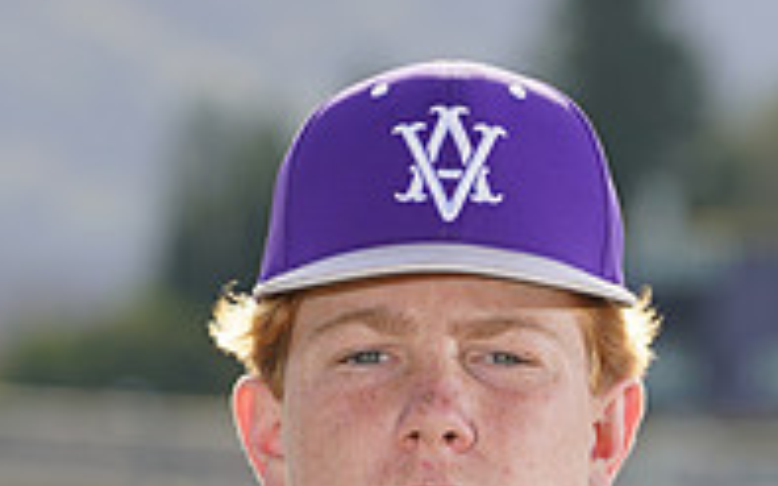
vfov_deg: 1.9
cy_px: 972
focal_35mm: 673
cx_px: 468
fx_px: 14266
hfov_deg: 3.1
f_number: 8
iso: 100
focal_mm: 224
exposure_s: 1/250
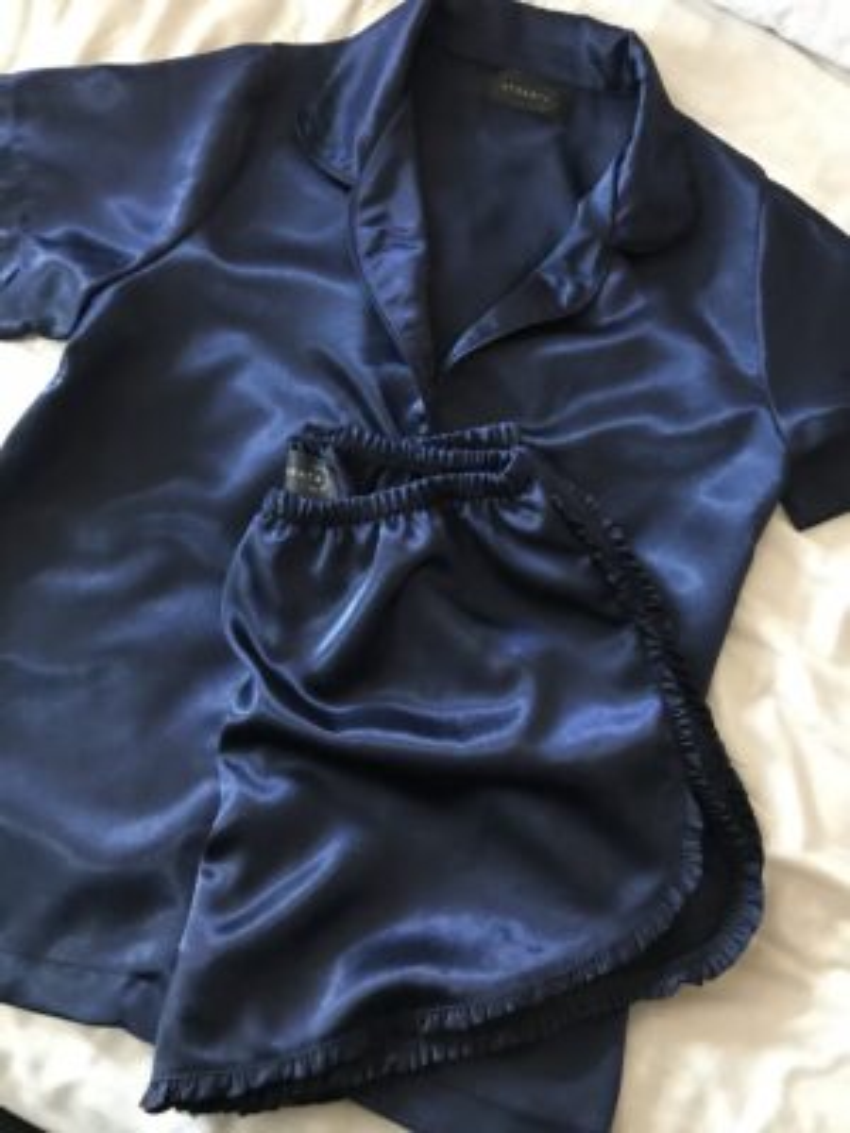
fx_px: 917
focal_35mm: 28
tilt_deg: -78.5
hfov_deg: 49.7
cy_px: 566
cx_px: 425
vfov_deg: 63.4
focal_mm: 3.99
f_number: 1.8
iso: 125
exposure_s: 1/4
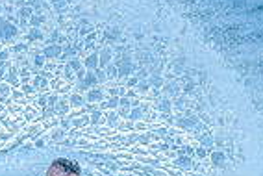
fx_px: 24791
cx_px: 118
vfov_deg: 0.4
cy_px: 250
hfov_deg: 0.6
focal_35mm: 3390
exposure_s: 1/1250
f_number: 6.3
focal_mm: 800
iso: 1800
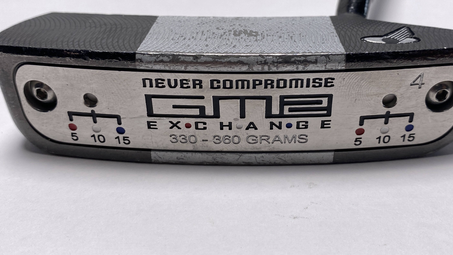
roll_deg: -0.1
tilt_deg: -34.5
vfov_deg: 30.4
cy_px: 109
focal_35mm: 39
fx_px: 468
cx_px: 255
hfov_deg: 51.5
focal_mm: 4.25
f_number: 1.8
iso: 32
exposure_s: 1/594
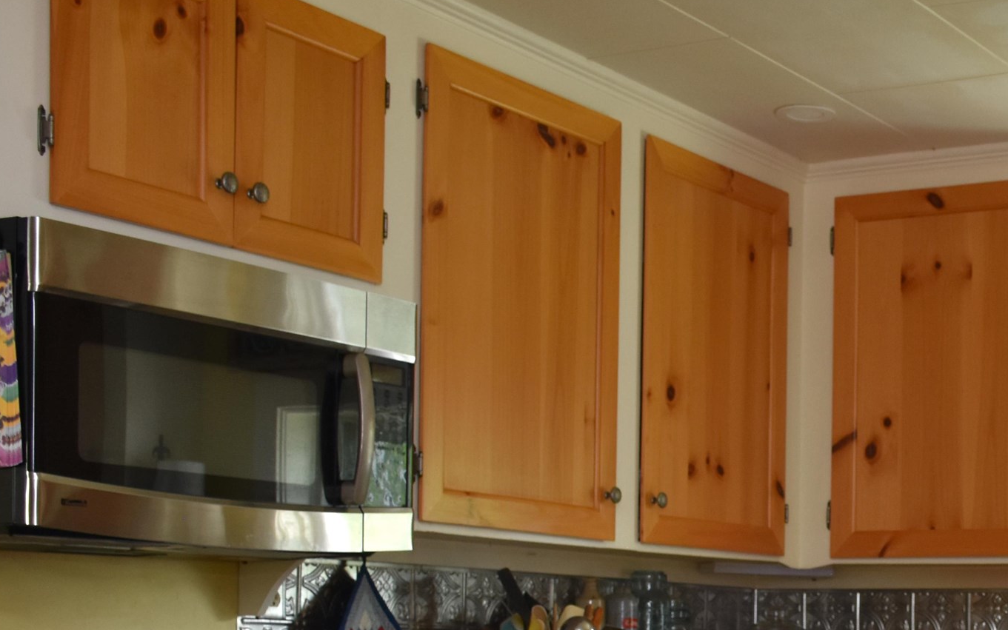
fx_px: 1896
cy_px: 725
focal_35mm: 69
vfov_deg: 18.1
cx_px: 949
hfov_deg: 28.4
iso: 500
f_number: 4
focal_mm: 20
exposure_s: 1/60
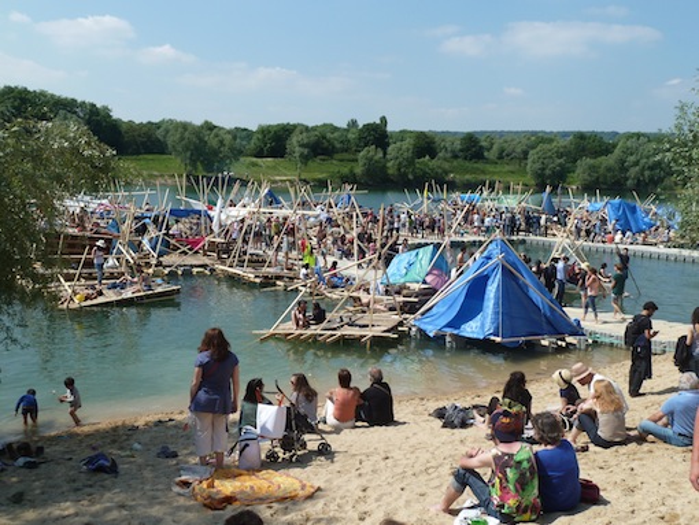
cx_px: 350
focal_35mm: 35
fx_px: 707
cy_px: 262
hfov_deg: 52.6
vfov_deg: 40.7
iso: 80
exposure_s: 1/500
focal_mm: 5.7
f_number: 5
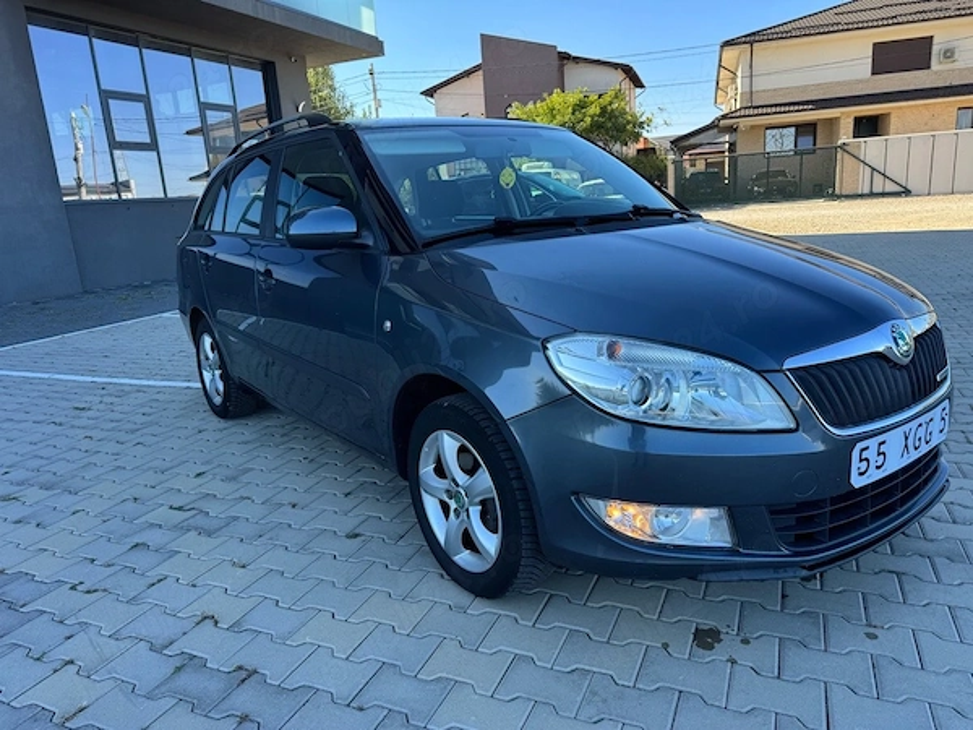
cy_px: 365
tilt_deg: -13.8
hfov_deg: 71.6
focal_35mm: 24
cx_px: 486
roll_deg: +3.8
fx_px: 675
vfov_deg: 56.8
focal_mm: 6.76
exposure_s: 1/633
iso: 80
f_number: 1.78
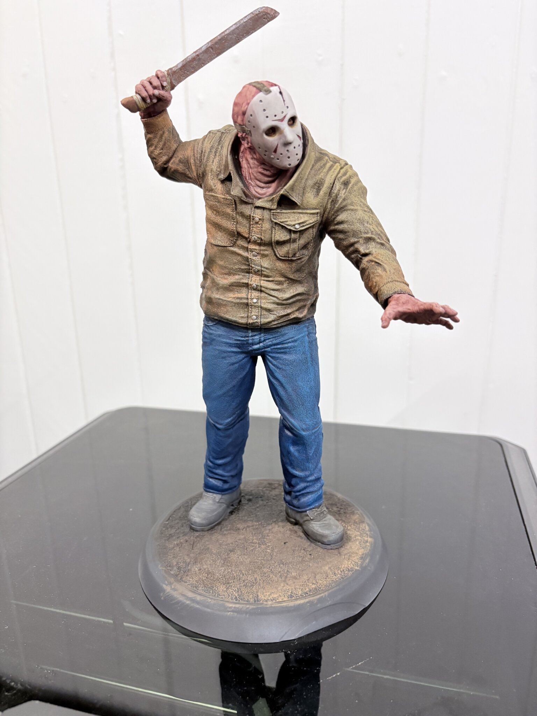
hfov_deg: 53.1
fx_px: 538
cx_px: 268
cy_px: 358
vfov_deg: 67.3
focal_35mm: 26
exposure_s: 1/50
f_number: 1.6
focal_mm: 5.96
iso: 250
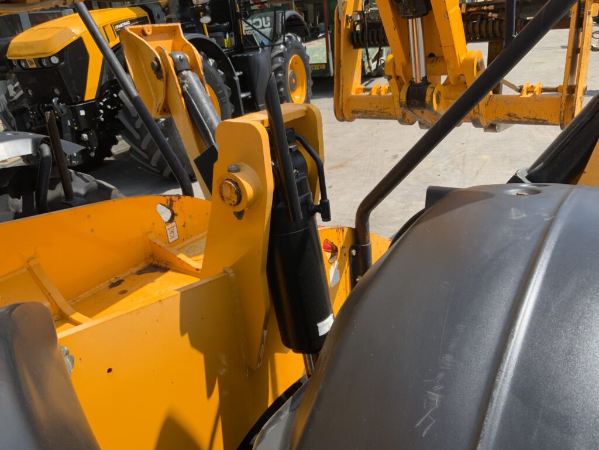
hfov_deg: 61.7
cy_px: 225
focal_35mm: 29
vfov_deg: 48.2
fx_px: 502
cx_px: 300
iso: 16
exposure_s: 1/804
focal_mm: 3
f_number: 1.8
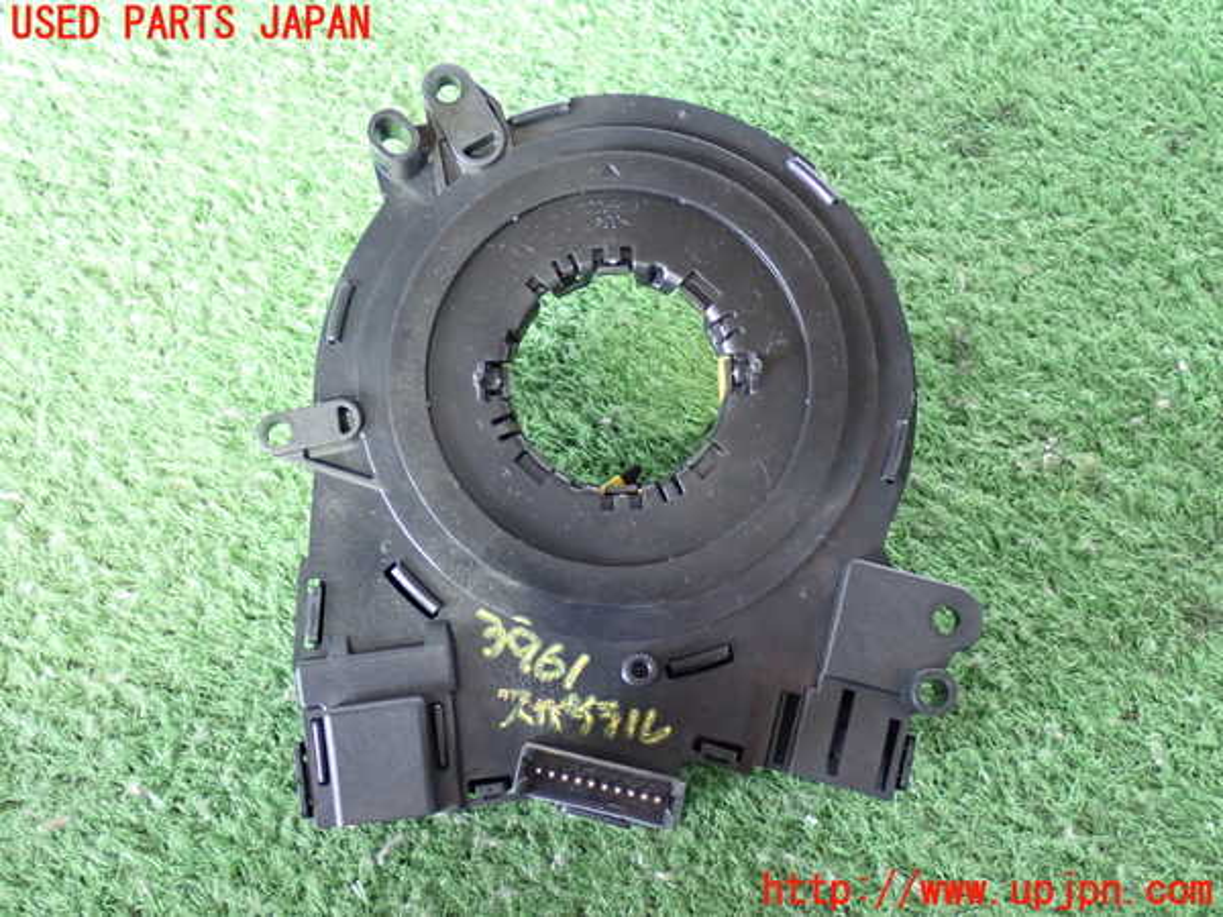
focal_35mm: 50
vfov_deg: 29.1
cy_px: 458
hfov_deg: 38.2
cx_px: 612
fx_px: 1767
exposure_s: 1/13
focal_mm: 9.01
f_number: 3.2
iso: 800
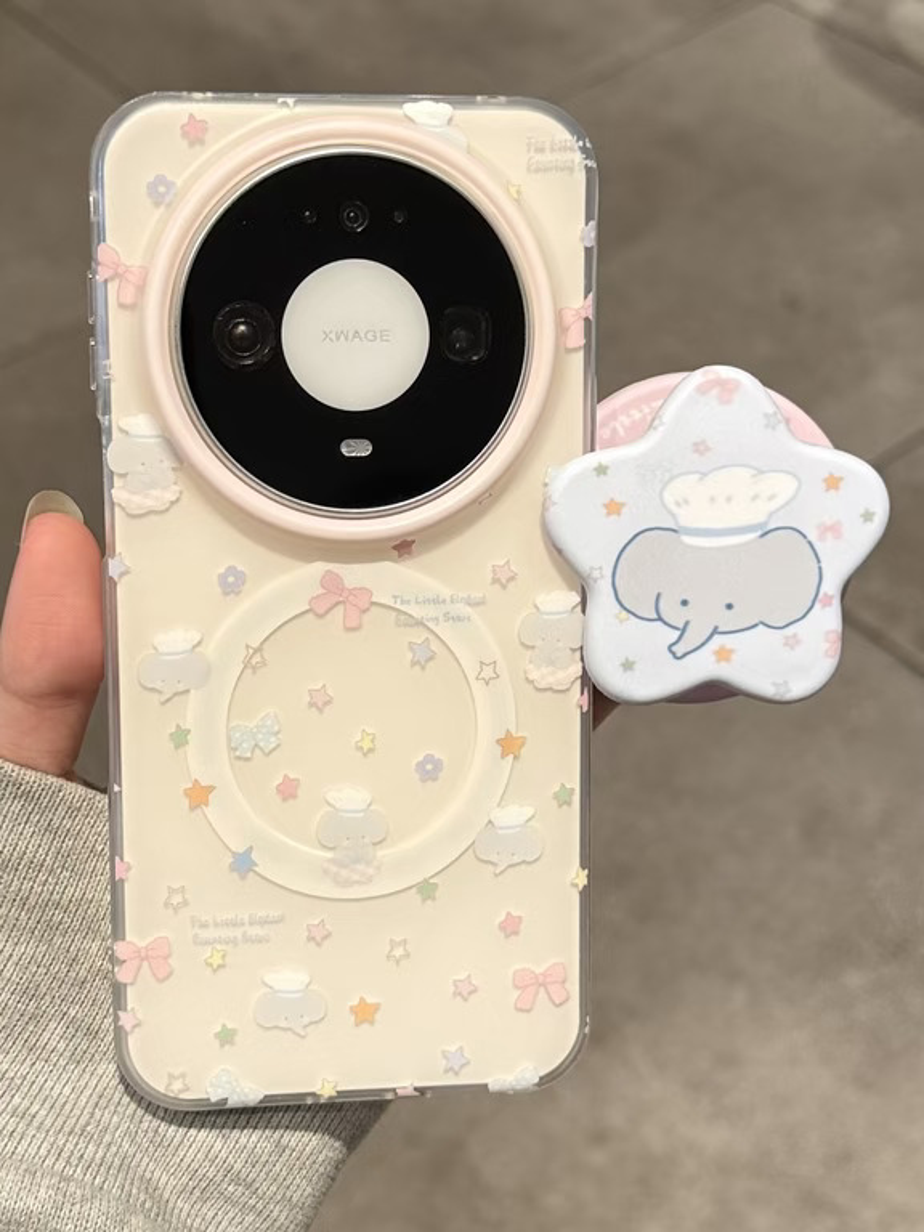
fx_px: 854
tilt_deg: -45.5
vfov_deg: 71.6
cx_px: 462
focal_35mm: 24
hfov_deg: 56.8
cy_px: 616
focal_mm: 6.76
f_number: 1.78
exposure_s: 1/50
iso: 250
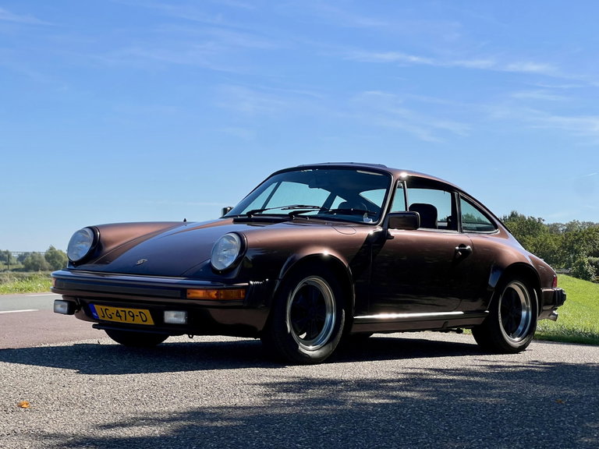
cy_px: 224
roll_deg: +0.0
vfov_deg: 19.1
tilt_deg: +2.2
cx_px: 300
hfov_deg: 25.3
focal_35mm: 77
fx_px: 1332
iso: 32
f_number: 2.8
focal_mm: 9
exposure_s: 1/1155
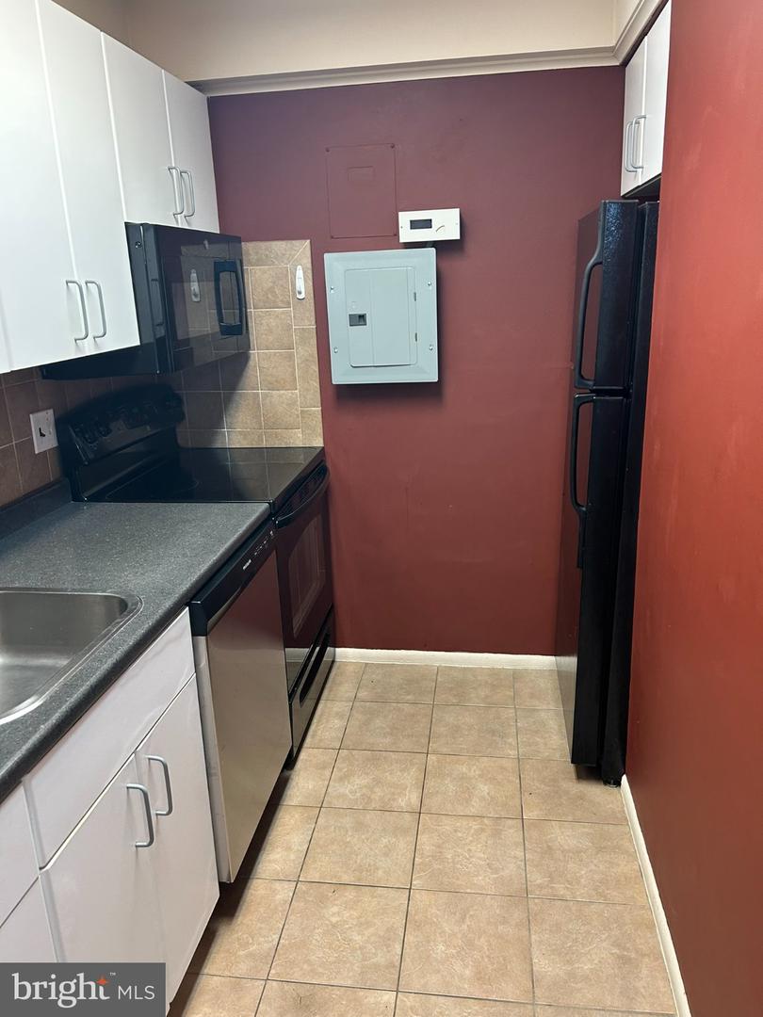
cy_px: 508
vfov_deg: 67.3
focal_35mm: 26
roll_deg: +2.8
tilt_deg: -17.6
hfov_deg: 53.1
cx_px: 382
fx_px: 764
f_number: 1.5
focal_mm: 5.7
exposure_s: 1/60
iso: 125
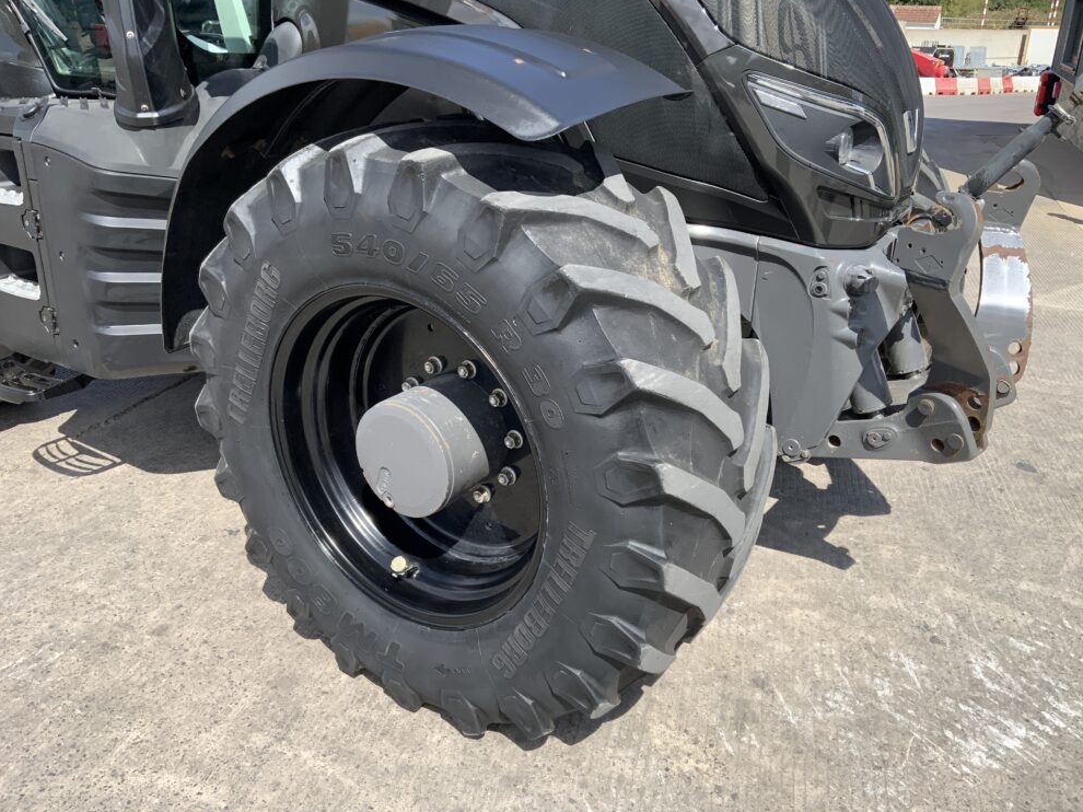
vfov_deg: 46.8
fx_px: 938
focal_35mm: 30
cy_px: 397
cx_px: 550
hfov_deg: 60.0
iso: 16
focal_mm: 3
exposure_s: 1/1076
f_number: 1.8
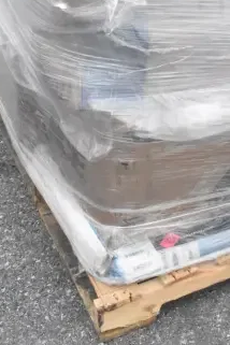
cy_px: -56
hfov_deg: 17.4
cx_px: 210
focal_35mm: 77
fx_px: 738
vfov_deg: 24.2
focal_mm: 18
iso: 6400
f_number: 18
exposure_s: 1/1250
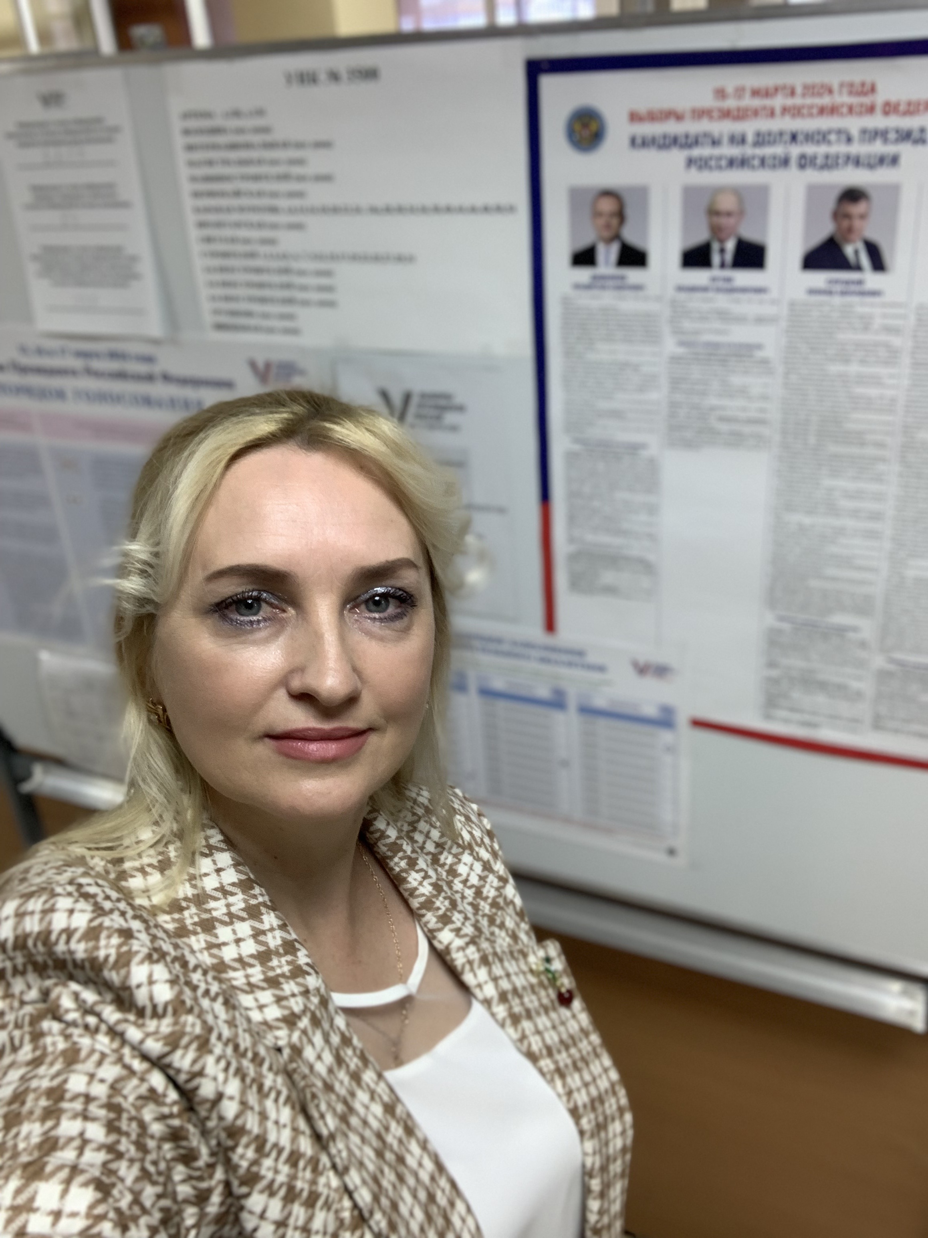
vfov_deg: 56.8
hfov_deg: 44.2
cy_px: 619
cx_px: 464
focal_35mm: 32
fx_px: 1144
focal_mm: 2.87
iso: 100
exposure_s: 1/60
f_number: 2.2
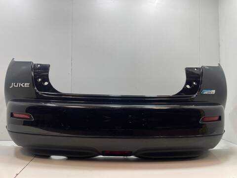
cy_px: 89
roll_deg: -1.0
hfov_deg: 67.3
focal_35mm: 26
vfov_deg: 53.1
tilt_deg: +2.4
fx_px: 178
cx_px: 118
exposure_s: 1/100
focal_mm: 4.2
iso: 100
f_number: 1.6
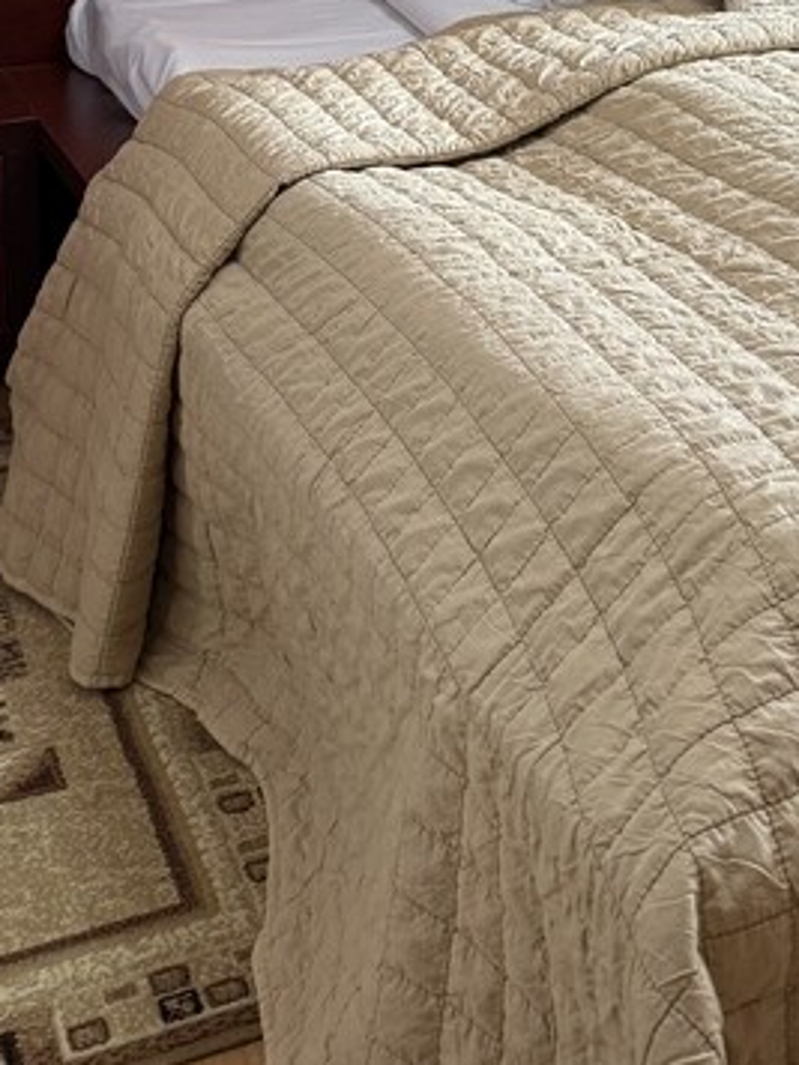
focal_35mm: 69
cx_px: 913
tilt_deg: -3.7
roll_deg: +0.1
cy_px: -305
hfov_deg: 20.2
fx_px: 2124
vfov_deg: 24.7
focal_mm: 6.76
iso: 200
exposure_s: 1/50
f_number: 1.78
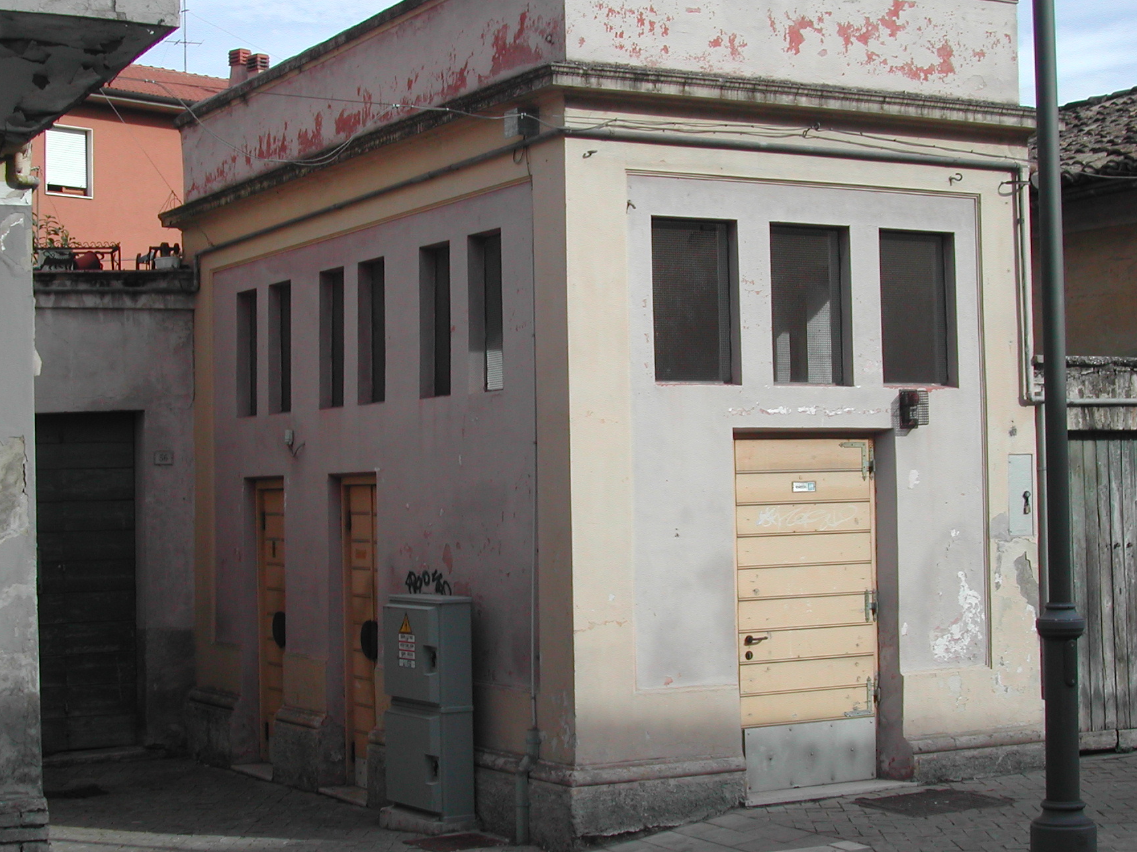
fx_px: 2036
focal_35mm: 62
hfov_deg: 31.2
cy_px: 423
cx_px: 496
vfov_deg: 23.6
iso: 100
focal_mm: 11.1
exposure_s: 1/149
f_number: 8.8
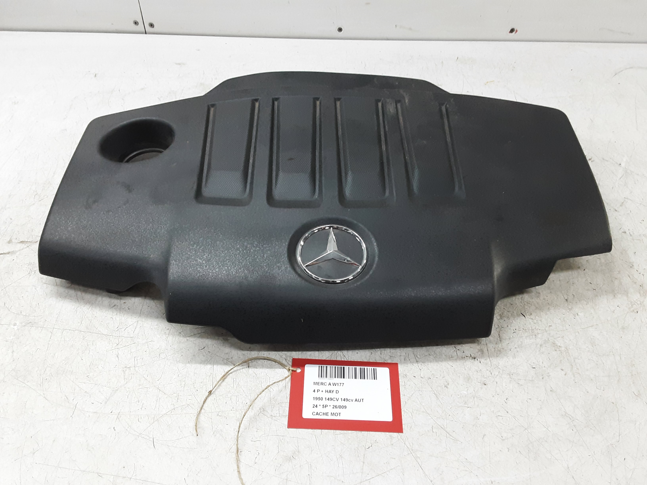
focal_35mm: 27
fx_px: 505
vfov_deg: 51.4
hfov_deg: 65.3
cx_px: 324
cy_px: 242
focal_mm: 2.91
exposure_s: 1/50
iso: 160
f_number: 1.9
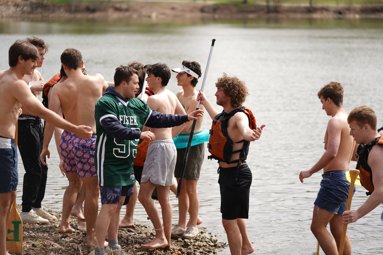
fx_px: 1223
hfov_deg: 17.8
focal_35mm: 115
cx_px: 192
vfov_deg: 11.9
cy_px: 128
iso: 80
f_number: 2.8
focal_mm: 115
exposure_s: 1/800
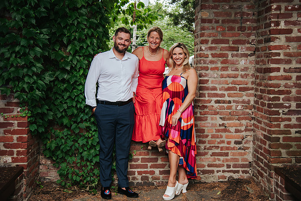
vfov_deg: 27.4
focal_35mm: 49
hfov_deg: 40.1
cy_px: 99
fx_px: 413
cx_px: 153
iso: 1100
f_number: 4
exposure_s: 1/60
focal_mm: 48
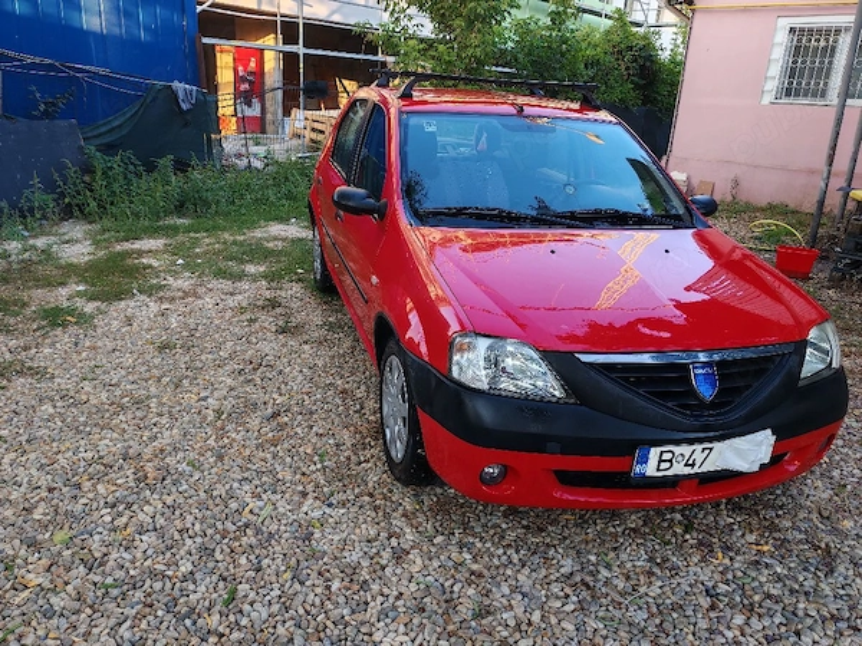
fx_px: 672
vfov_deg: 51.4
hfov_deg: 65.3
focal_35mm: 27
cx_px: 431
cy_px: 323
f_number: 1.95
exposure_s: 1/100
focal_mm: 5.52
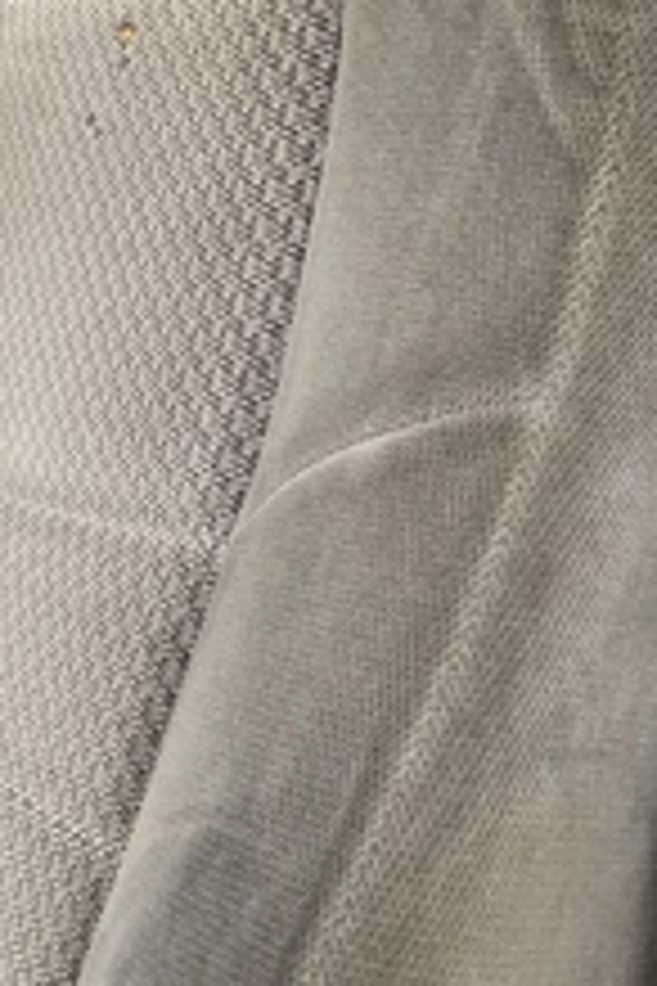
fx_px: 1506
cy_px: 414
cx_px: -153
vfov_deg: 36.2
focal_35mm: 55
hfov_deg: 22.5
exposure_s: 1/122
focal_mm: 3
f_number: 1.8
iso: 32
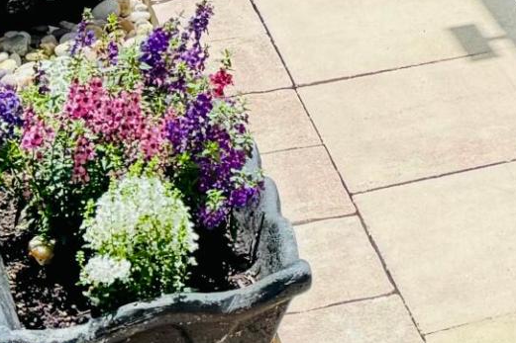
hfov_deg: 13.5
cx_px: 894
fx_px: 1977
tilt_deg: -7.0
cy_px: -476
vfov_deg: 9.0
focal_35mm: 138
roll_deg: -1.4
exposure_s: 1/2252
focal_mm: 6.86
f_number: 1.78
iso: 80
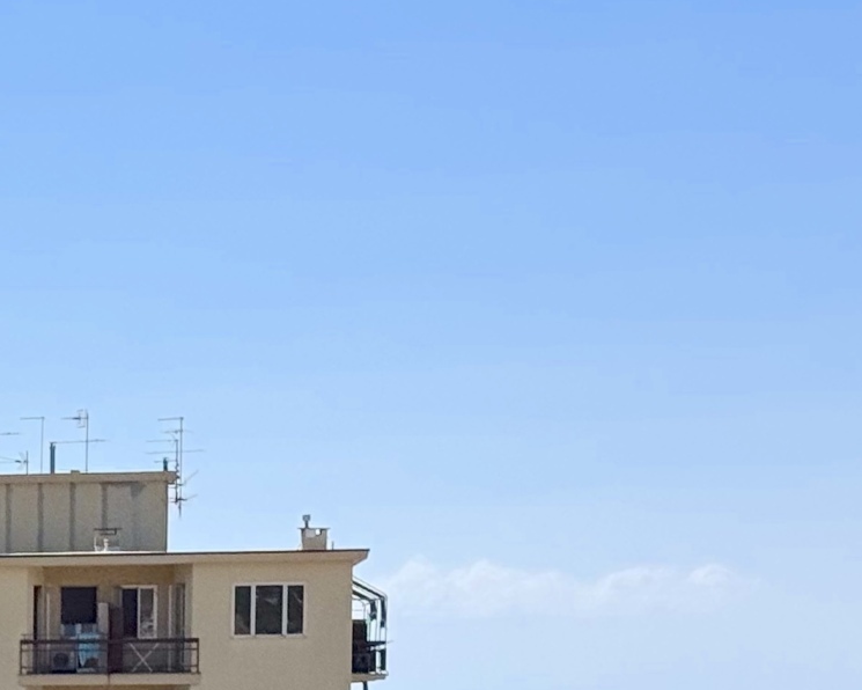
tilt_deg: -3.5
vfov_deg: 9.4
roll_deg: +0.5
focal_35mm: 161
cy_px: 962
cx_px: -602
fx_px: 4107
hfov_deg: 11.3
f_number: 1.78
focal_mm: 6.76
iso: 80
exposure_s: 1/12500
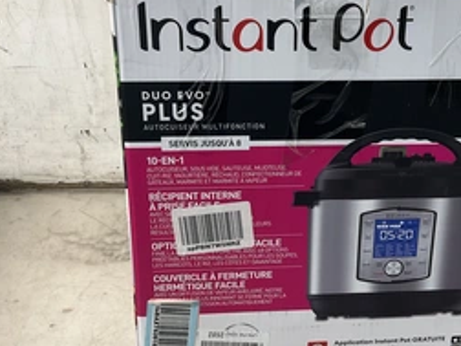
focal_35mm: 46
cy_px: 132
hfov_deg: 41.0
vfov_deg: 31.4
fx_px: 613
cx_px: 285
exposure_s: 1/60
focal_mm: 3
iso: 64
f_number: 1.8
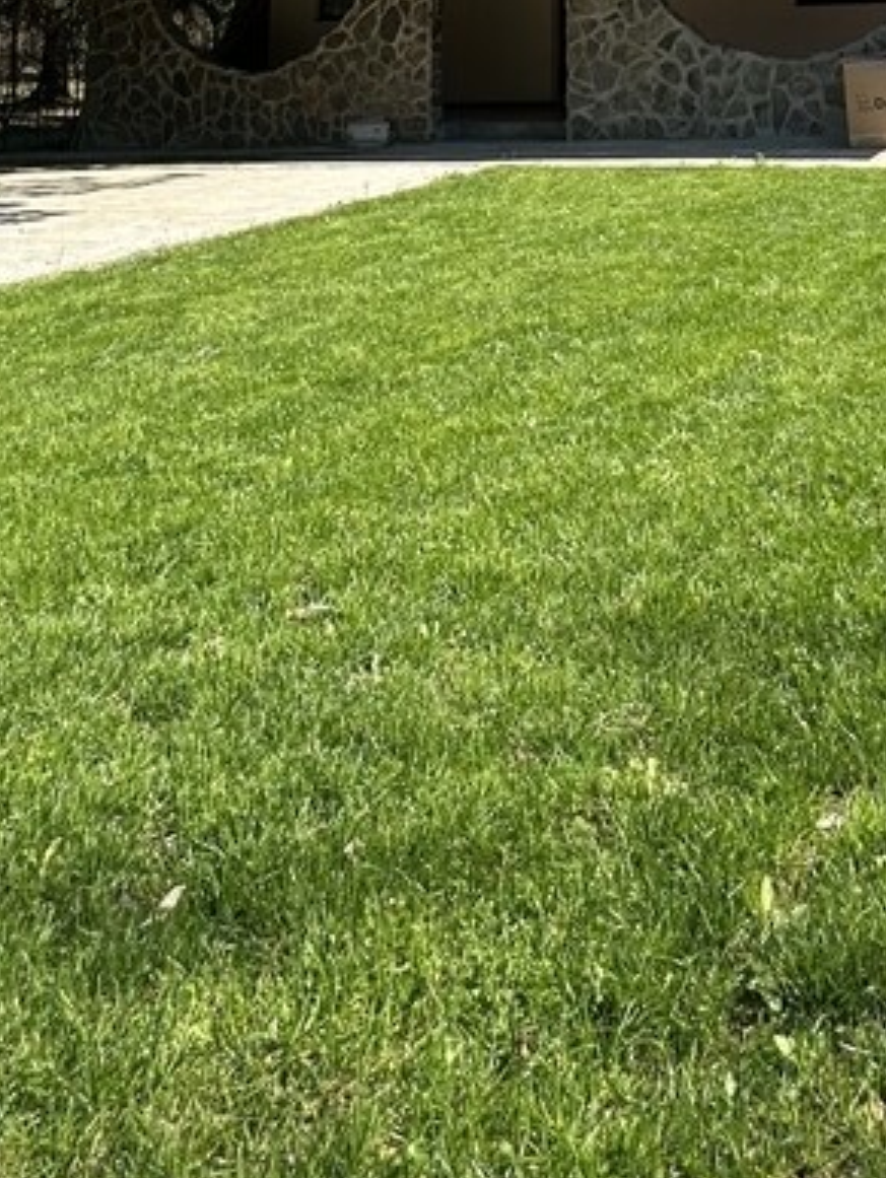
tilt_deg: +11.8
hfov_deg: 37.8
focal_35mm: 37
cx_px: 661
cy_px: -250
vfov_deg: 37.4
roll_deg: -0.2
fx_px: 1261
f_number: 2.2
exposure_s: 1/836
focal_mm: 2.22
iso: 40
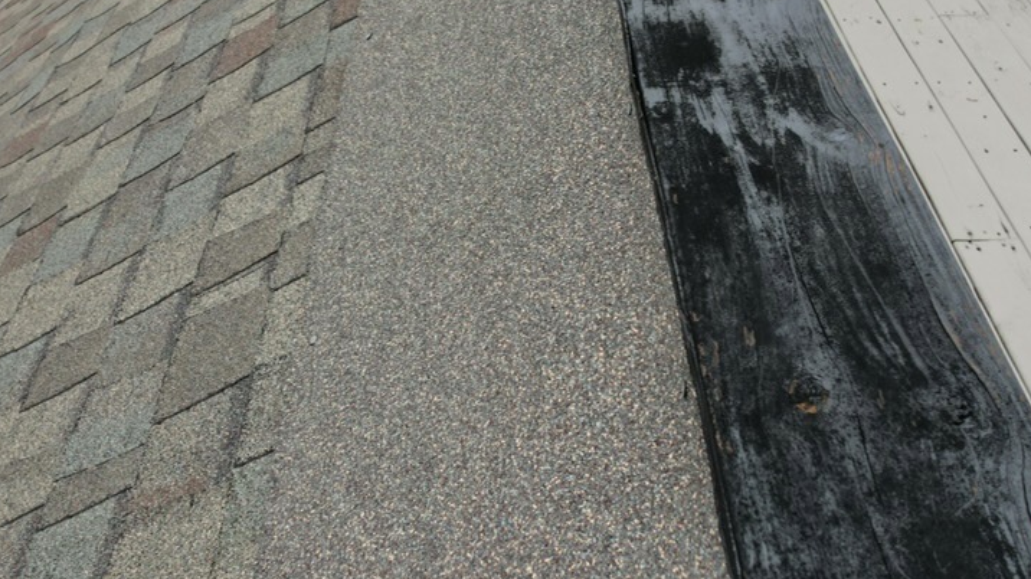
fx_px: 902
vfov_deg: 35.4
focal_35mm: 33
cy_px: 226
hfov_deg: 59.5
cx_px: 540
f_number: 2.8
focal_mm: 8.38
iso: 100
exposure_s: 1/640
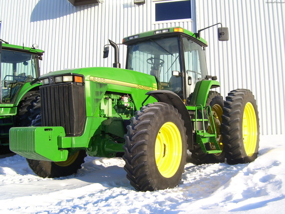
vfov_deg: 38.7
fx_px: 305
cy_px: 107
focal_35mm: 37
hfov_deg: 50.1
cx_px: 142
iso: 80
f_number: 4.8
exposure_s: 1/250
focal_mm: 6
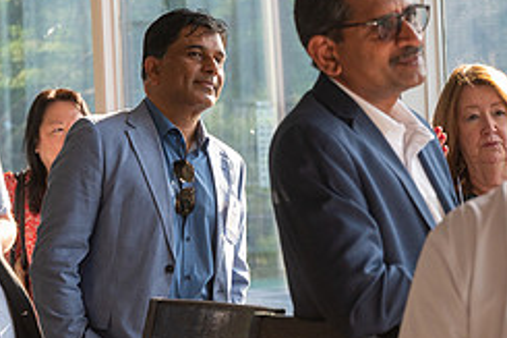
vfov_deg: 8.3
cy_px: 104
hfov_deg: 12.3
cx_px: 122
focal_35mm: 166
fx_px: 2336
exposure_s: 1/400
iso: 640
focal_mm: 70
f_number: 4
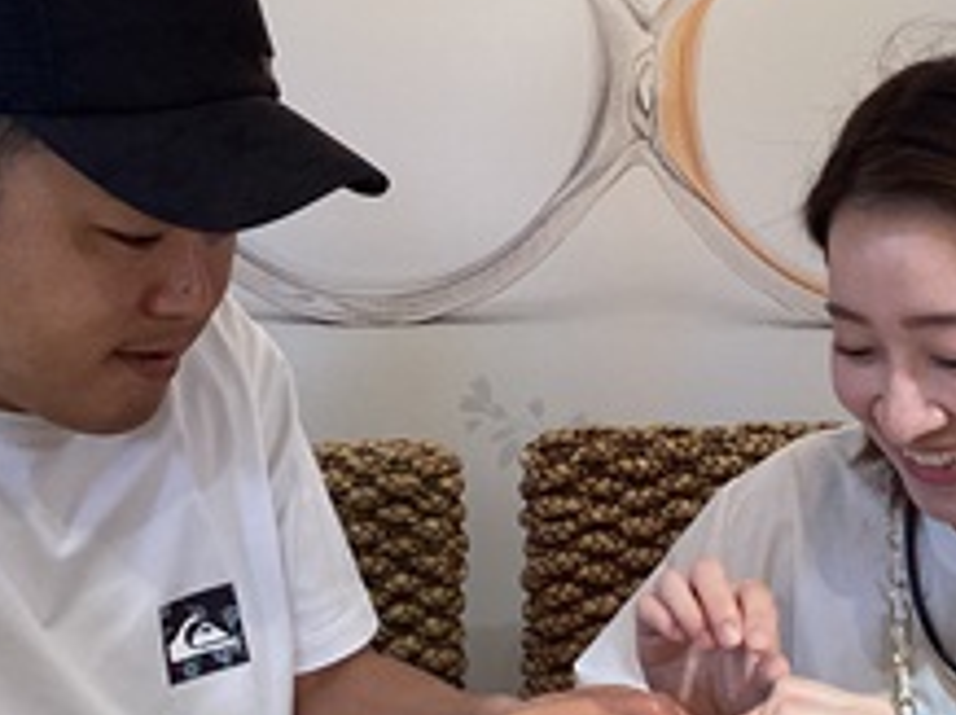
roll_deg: +0.5
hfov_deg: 30.2
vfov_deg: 22.9
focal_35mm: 64
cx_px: 583
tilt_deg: -9.3
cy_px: 336
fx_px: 1766
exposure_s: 1/120
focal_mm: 3.3
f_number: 2.4
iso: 32
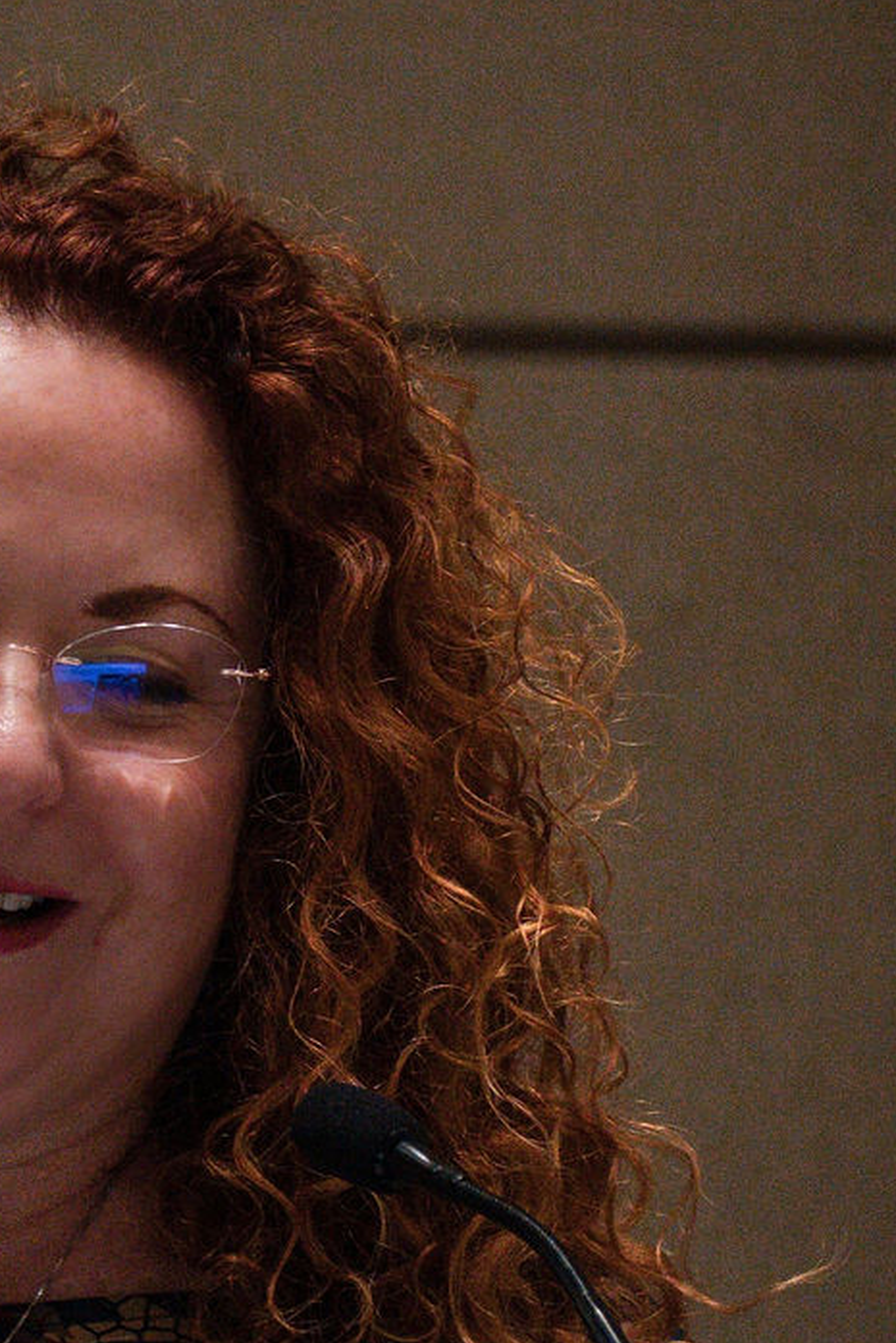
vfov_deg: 2.1
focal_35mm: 991
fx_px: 36976
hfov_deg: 1.4
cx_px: 64
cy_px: 778
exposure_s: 1/125
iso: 3200
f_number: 6.3
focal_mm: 300
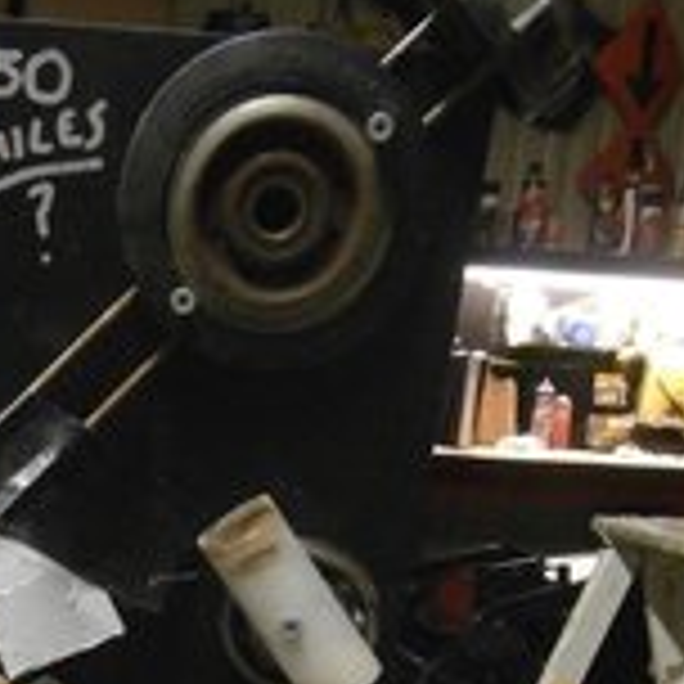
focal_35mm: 56
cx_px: 112
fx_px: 1252
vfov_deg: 28.6
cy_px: 693
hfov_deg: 29.7
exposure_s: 1/13
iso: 800
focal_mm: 4.2
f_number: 3
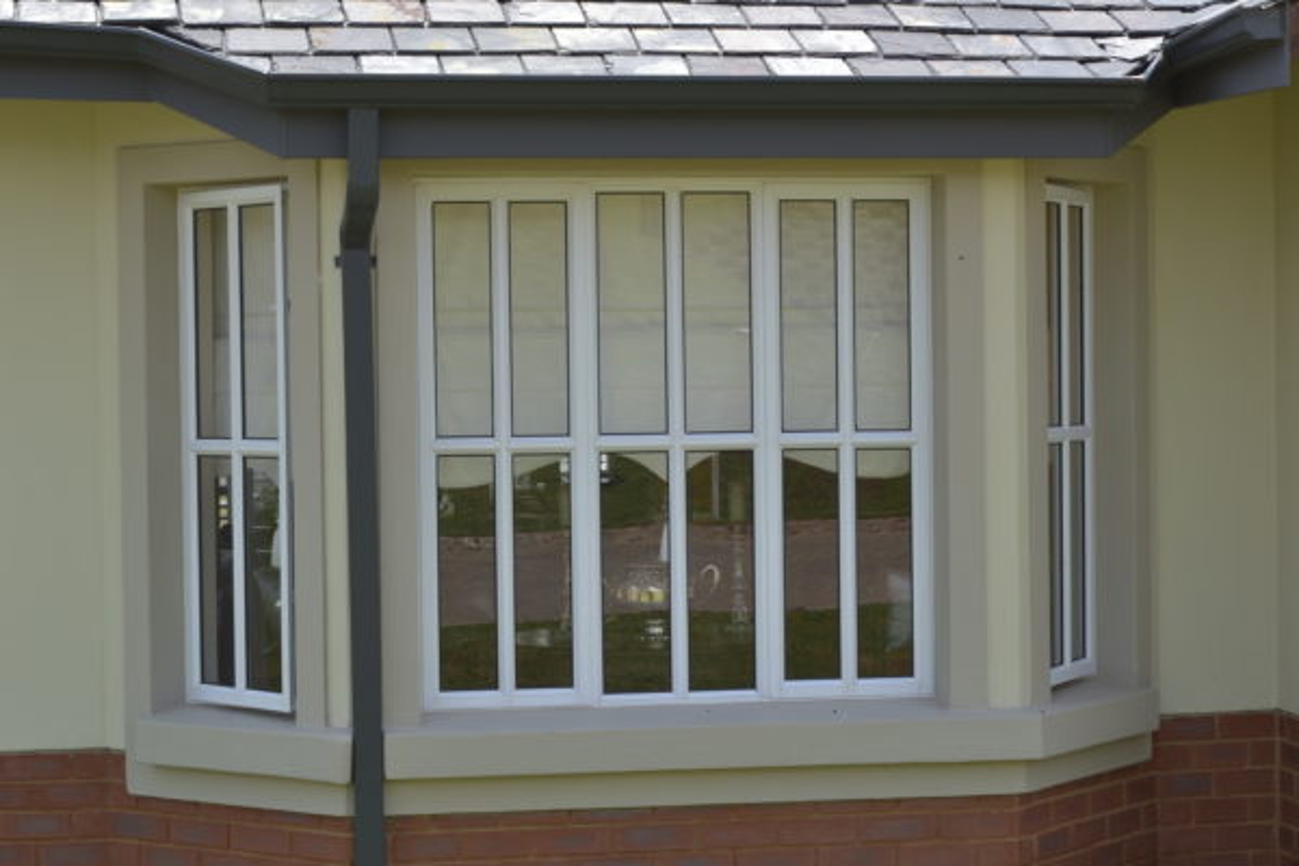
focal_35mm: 82
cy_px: 433
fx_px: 2977
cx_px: 650
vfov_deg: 16.6
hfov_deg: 24.6
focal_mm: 55
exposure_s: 1/100
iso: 100
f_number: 11
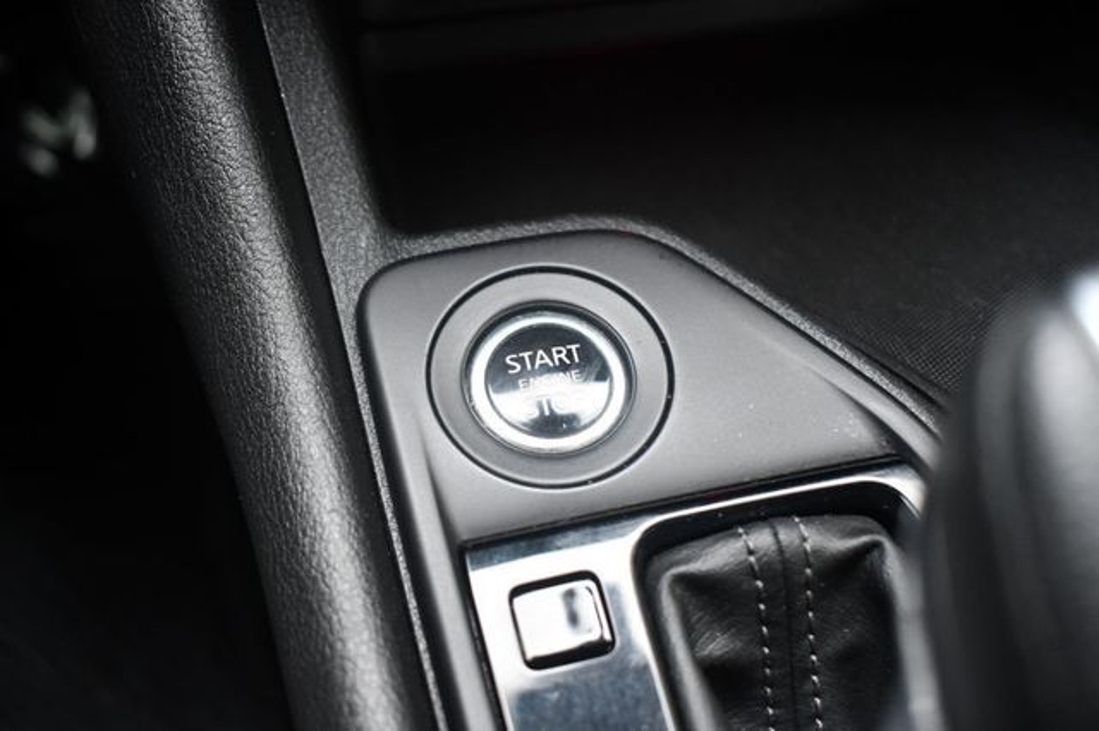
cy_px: 366
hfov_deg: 46.4
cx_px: 550
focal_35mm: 42
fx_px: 1281
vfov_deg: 31.9
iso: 2000
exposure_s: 1/125
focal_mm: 28
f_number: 4.2
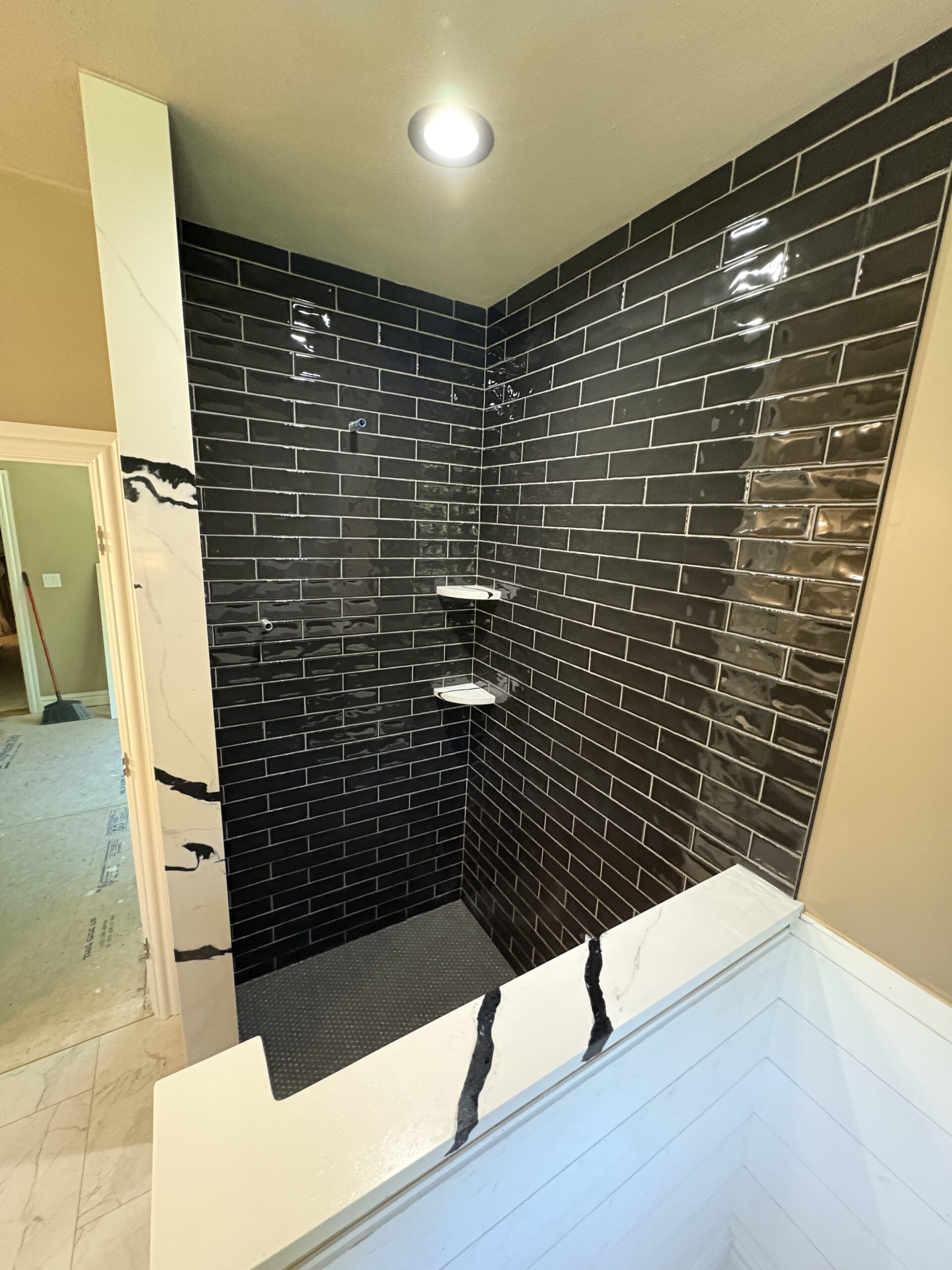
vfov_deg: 102.1
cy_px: 635
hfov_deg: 85.7
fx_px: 513
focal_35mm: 14
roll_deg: -3.2
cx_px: 476
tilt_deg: -12.5
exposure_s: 1/30
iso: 800
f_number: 2.2
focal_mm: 2.22
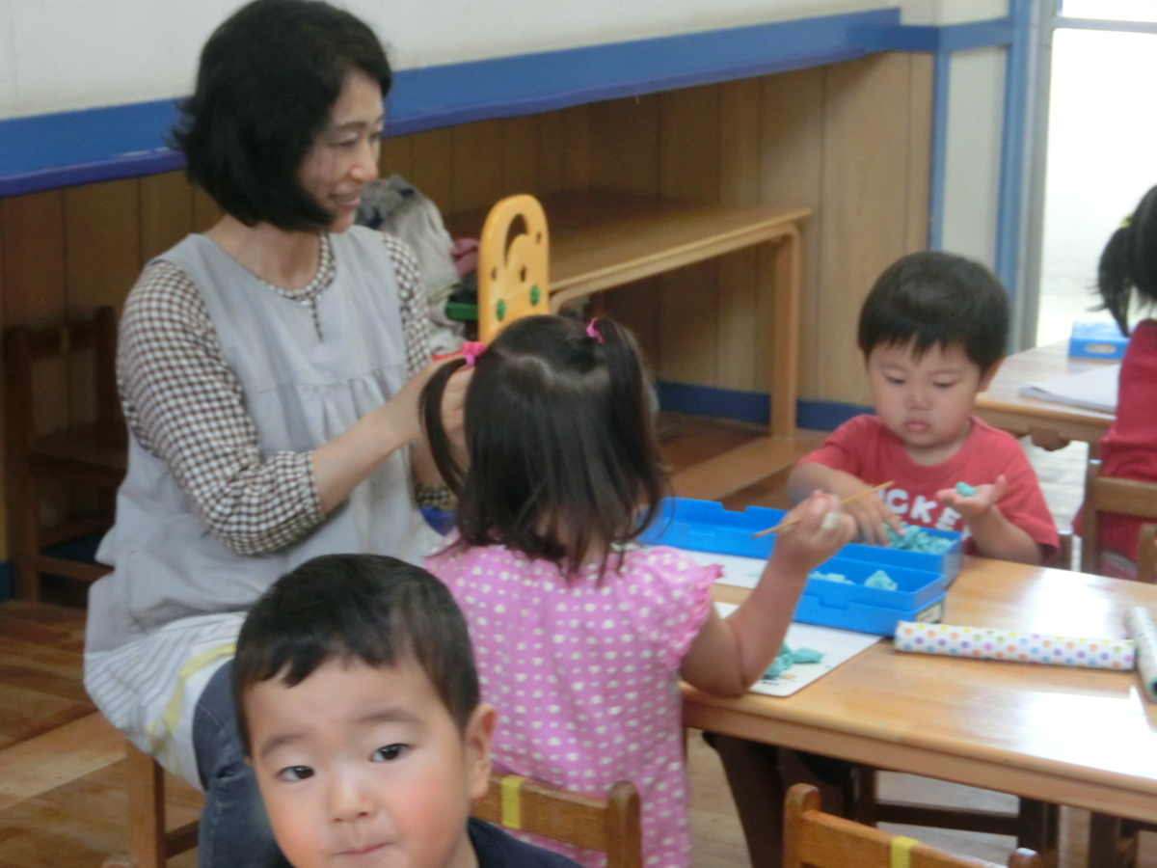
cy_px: 434
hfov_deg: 25.0
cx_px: 578
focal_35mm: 78
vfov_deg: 18.9
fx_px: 2607
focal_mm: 13.79
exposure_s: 1/80
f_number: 4.9
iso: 800
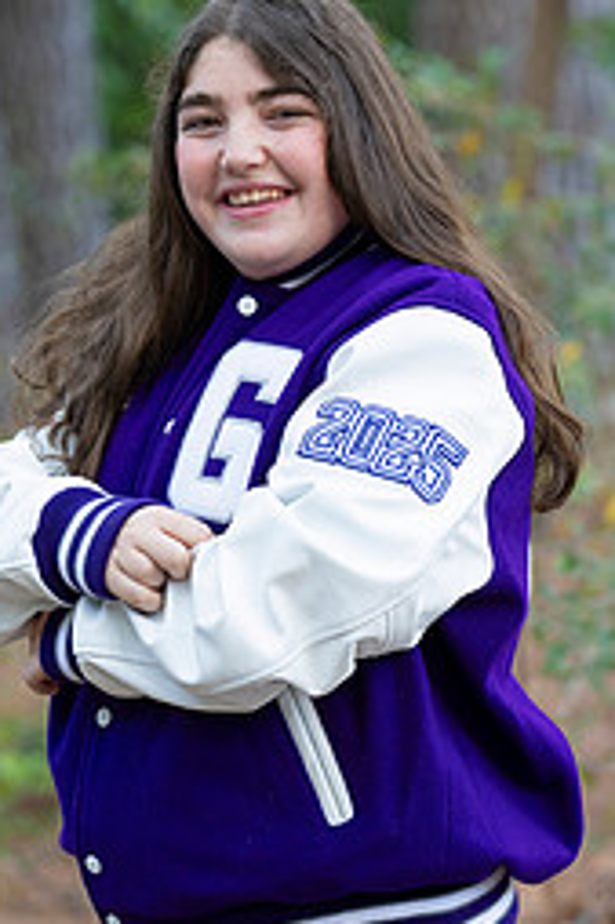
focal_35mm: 239
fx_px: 6132
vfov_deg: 8.6
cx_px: 266
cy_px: 382
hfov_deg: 5.7
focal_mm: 135
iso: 800
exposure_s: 1/80
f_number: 5
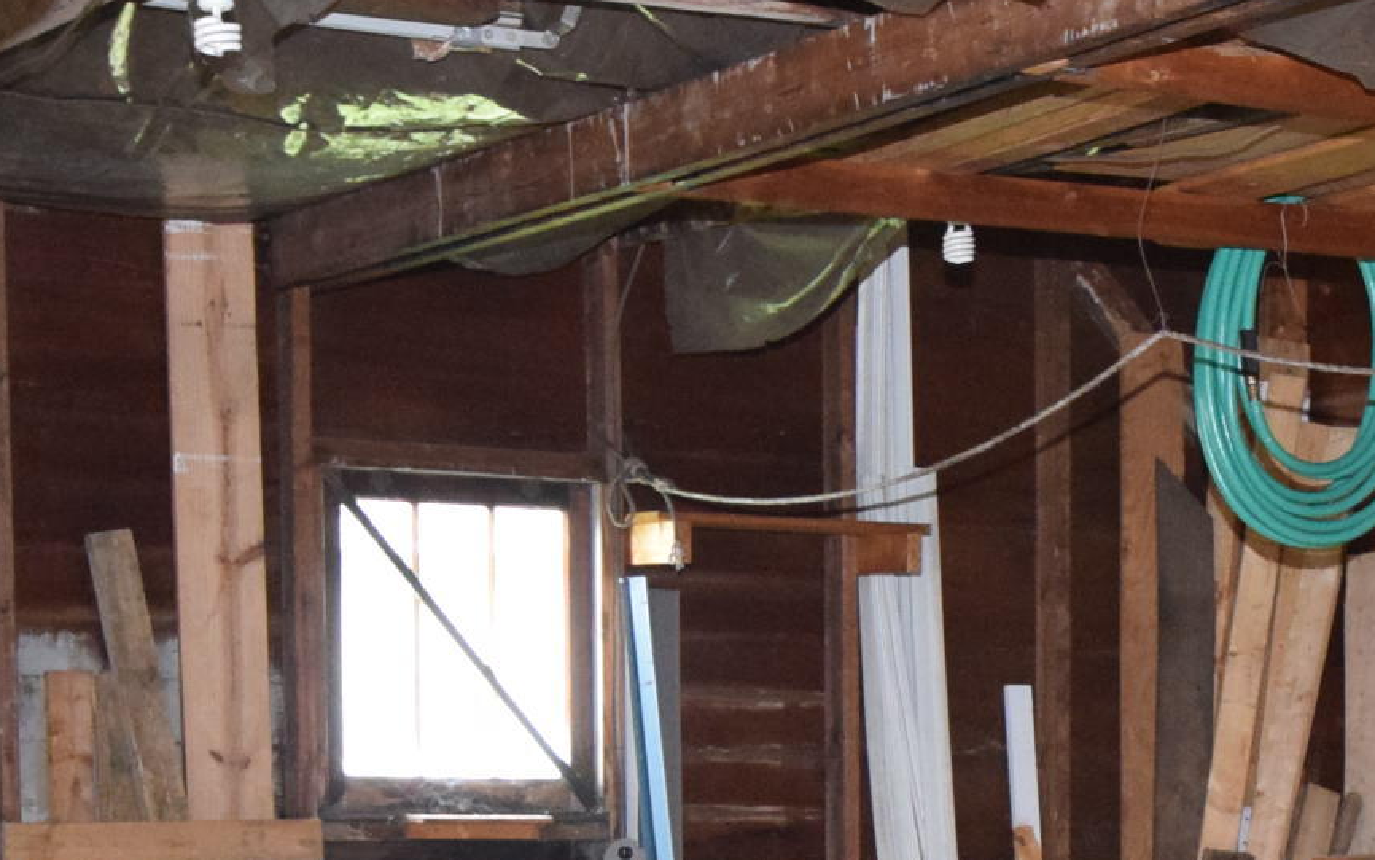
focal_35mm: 106
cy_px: 1126
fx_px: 3972
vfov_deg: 12.0
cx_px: 1225
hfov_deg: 19.3
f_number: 3.5
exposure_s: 1/60
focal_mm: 20
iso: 2800
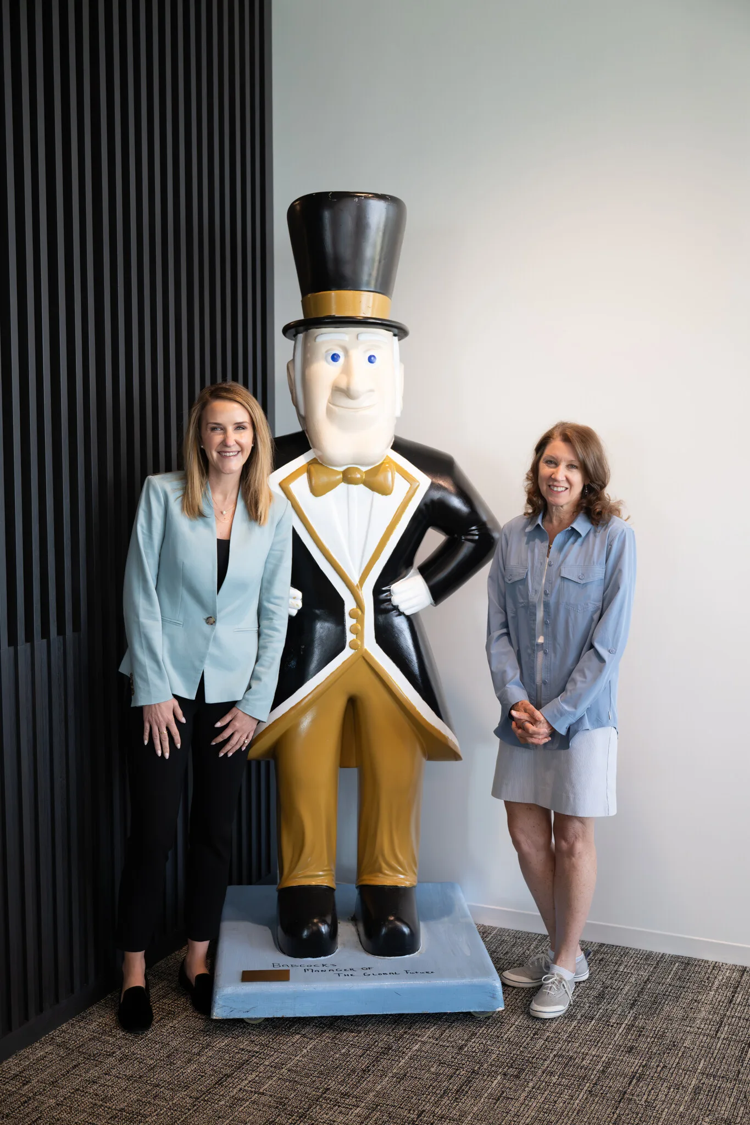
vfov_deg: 48.5
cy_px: 562
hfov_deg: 33.4
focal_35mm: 40
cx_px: 375
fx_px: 1250
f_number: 2.8
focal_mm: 40
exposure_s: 1/160
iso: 2000
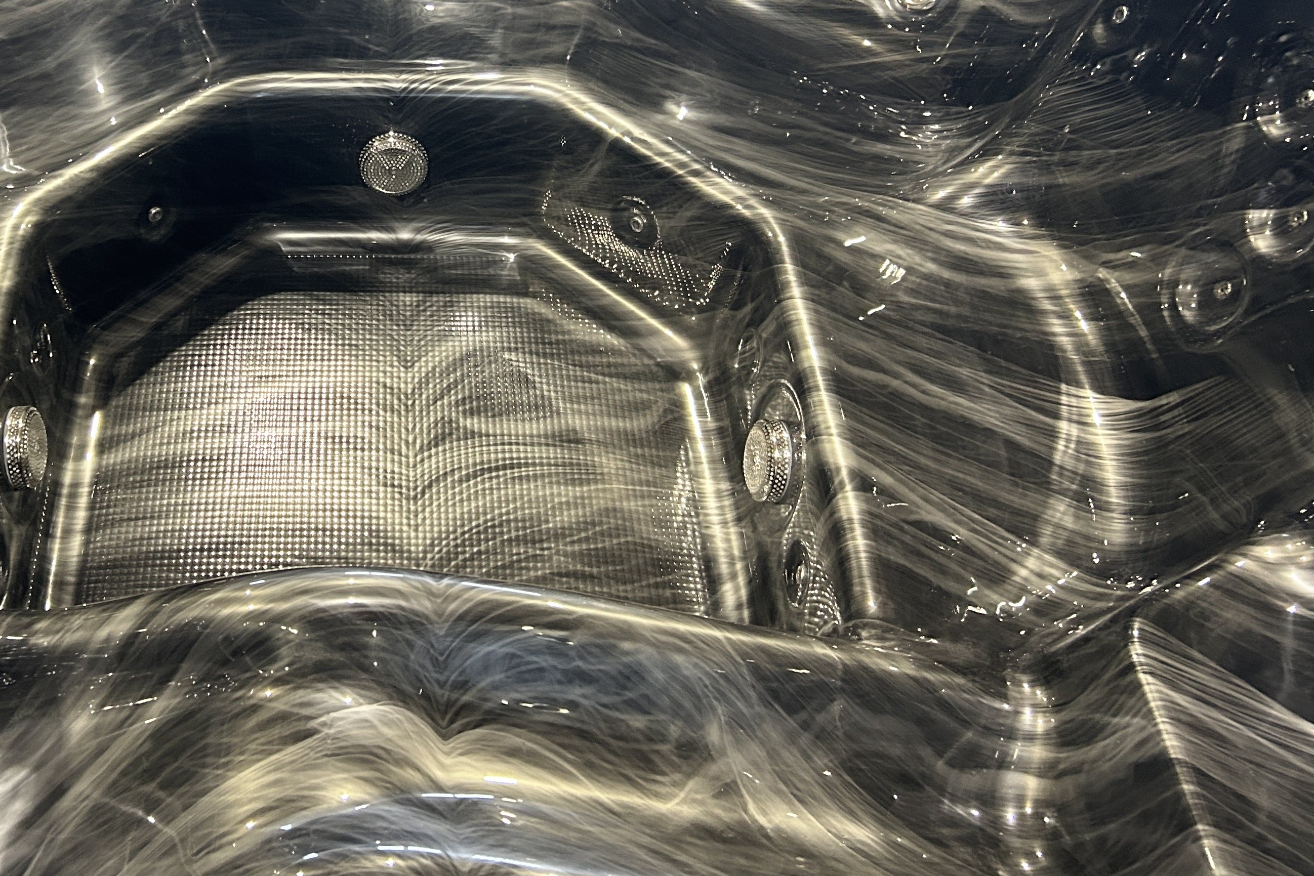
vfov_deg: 31.4
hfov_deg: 45.1
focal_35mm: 42
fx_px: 1533
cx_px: 362
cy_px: 232
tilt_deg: -45.7
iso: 400
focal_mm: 5.7
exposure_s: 1/50
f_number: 1.5
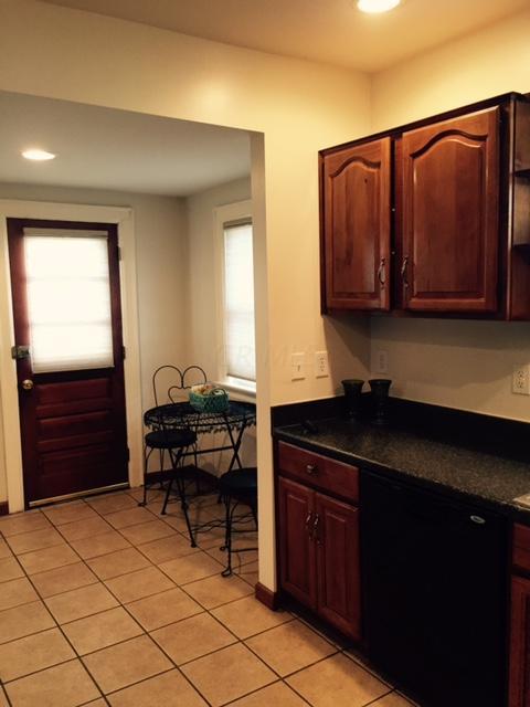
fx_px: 592
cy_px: 354
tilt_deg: -5.8
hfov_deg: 48.2
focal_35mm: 29
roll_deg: +1.3
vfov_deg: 61.7
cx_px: 265
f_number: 2.2
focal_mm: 4.15
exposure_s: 1/30
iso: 100
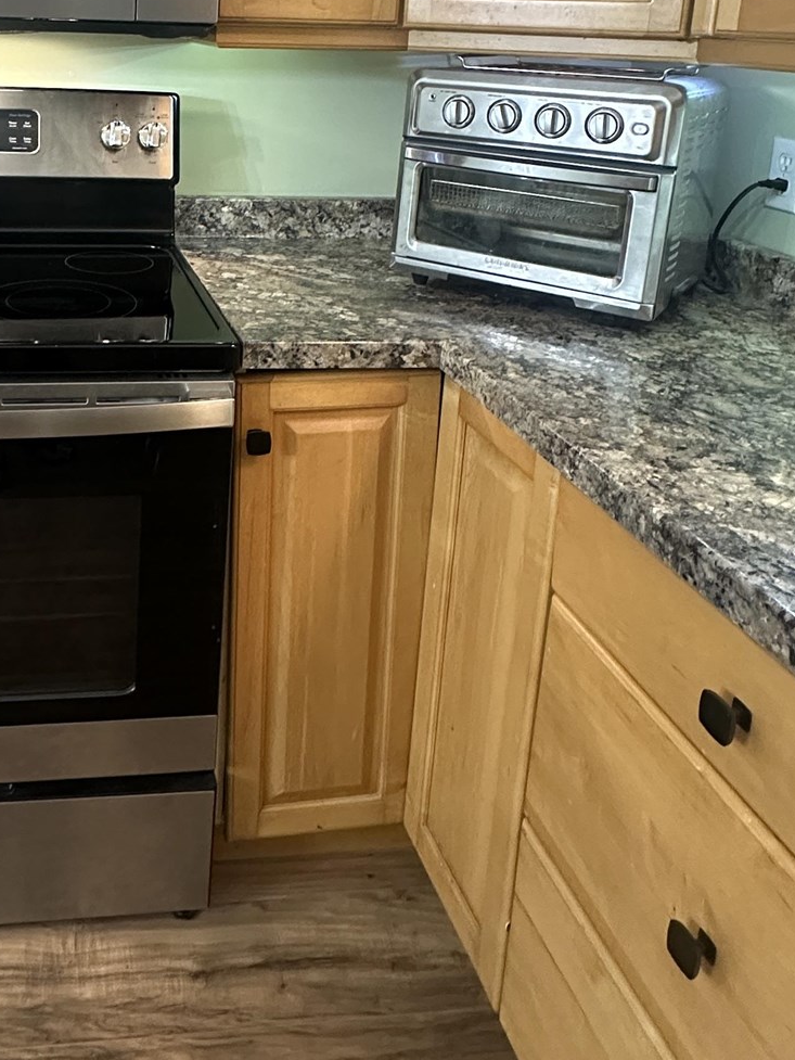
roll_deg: -2.4
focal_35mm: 33
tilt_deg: -11.0
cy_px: 209
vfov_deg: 51.8
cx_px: 125
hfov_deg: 40.6
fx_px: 1010
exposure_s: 1/60
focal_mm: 2.22
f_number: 2.2
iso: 640
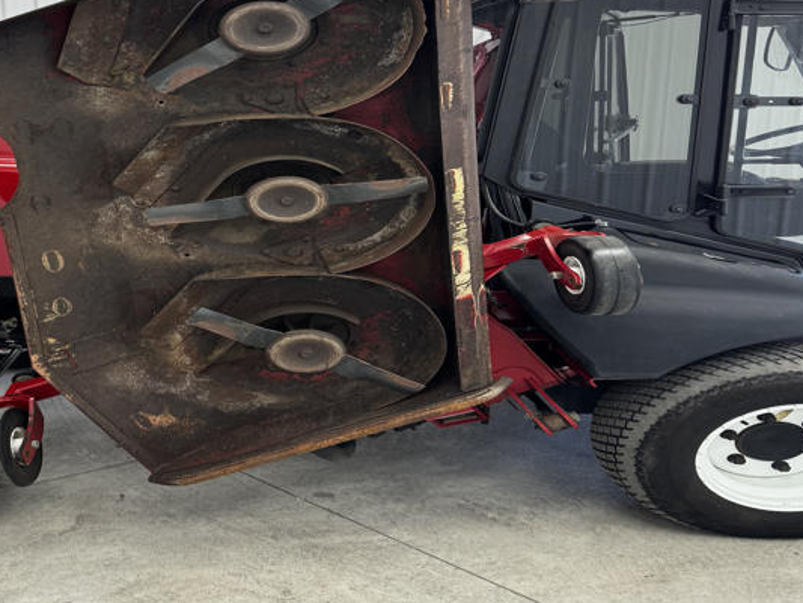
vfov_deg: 39.1
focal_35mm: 36
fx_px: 835
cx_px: 246
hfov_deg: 50.1
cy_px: 190
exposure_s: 1/120
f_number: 1.78
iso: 125
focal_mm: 6.76
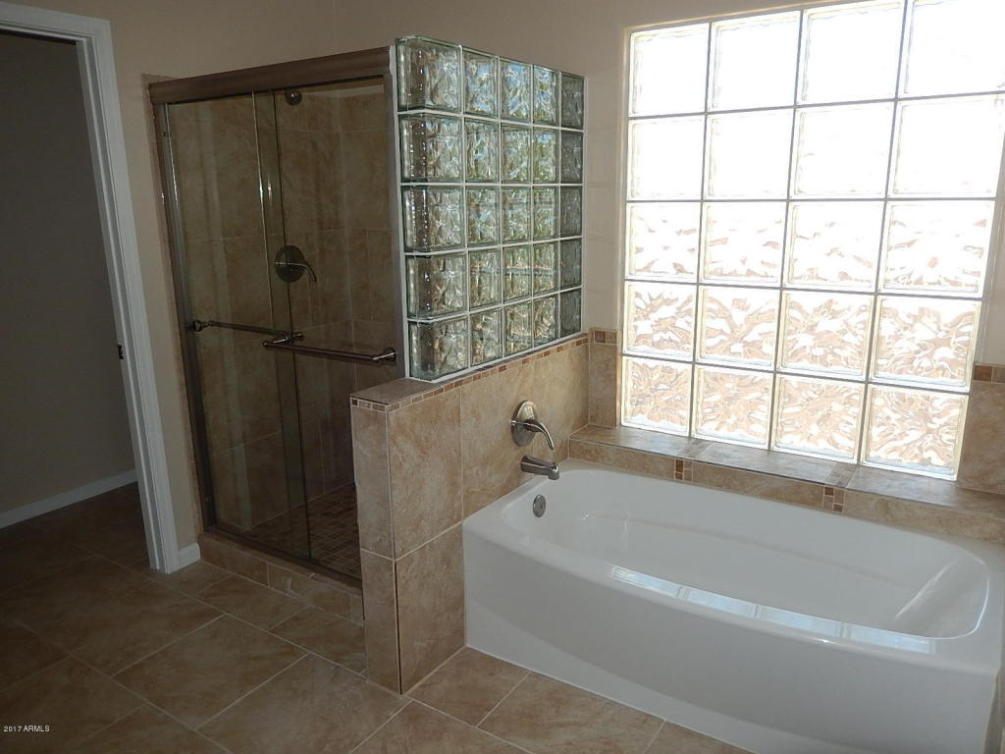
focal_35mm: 25
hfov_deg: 69.4
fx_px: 726
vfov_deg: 54.9
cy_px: 377
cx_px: 502
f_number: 3.4
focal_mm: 4.5
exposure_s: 1/160
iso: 125
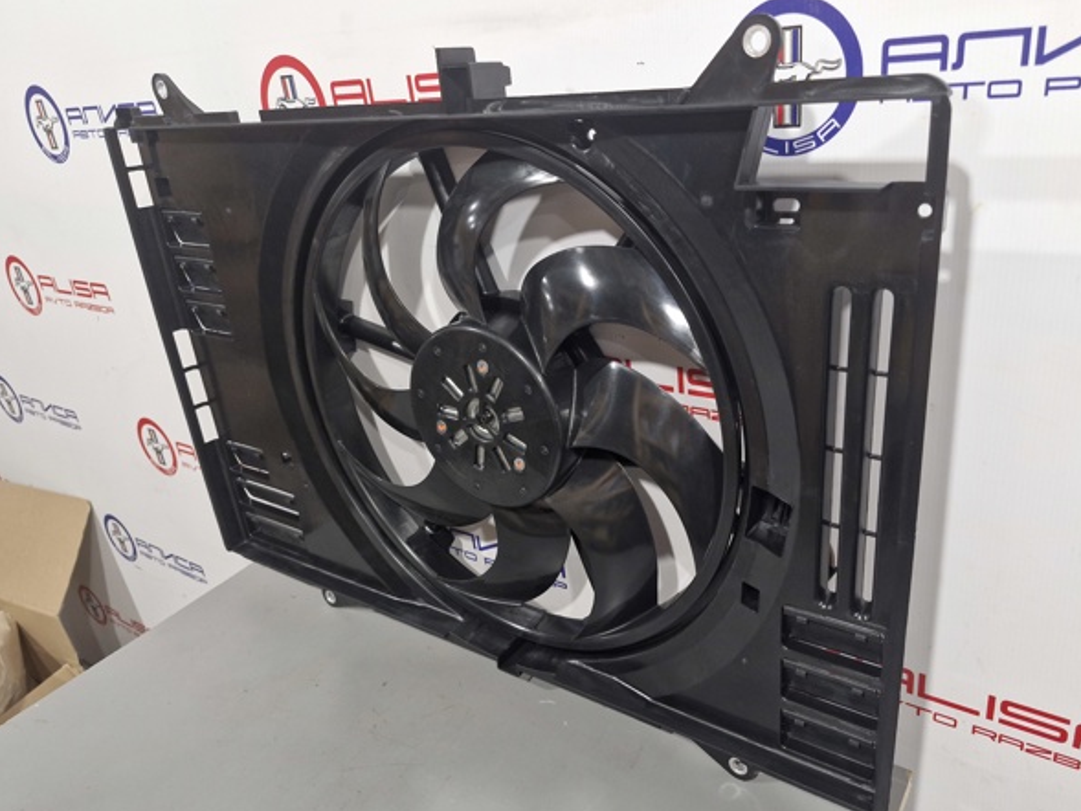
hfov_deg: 69.3
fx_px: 781
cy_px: 411
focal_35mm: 25
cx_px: 584
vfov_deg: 54.9
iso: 320
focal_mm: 5.54
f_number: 1.8
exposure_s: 1/100
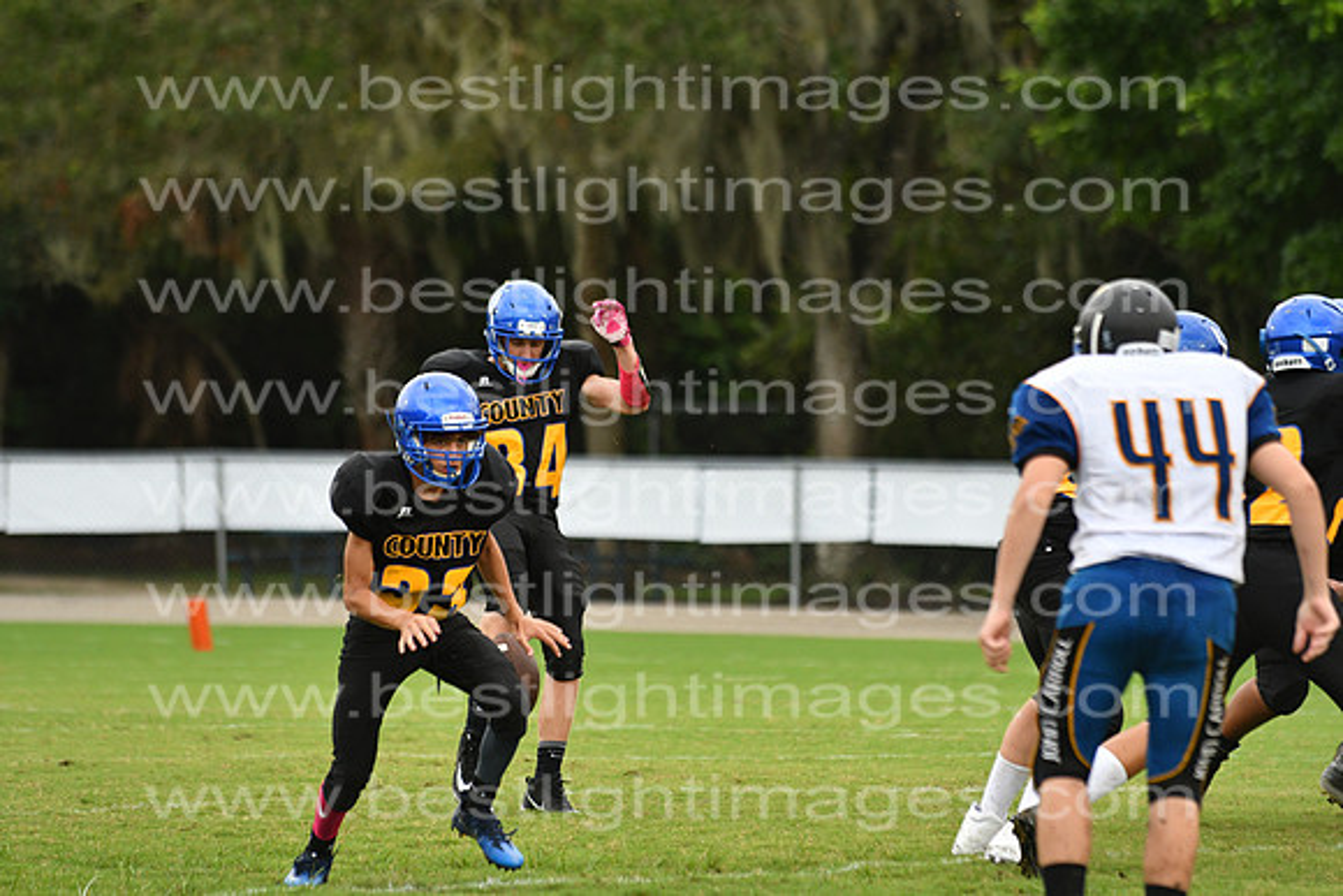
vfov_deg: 6.5
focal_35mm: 210
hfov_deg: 9.8
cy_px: 448
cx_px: 672
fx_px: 7836
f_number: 3.5
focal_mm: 140
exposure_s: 1/2500
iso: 800
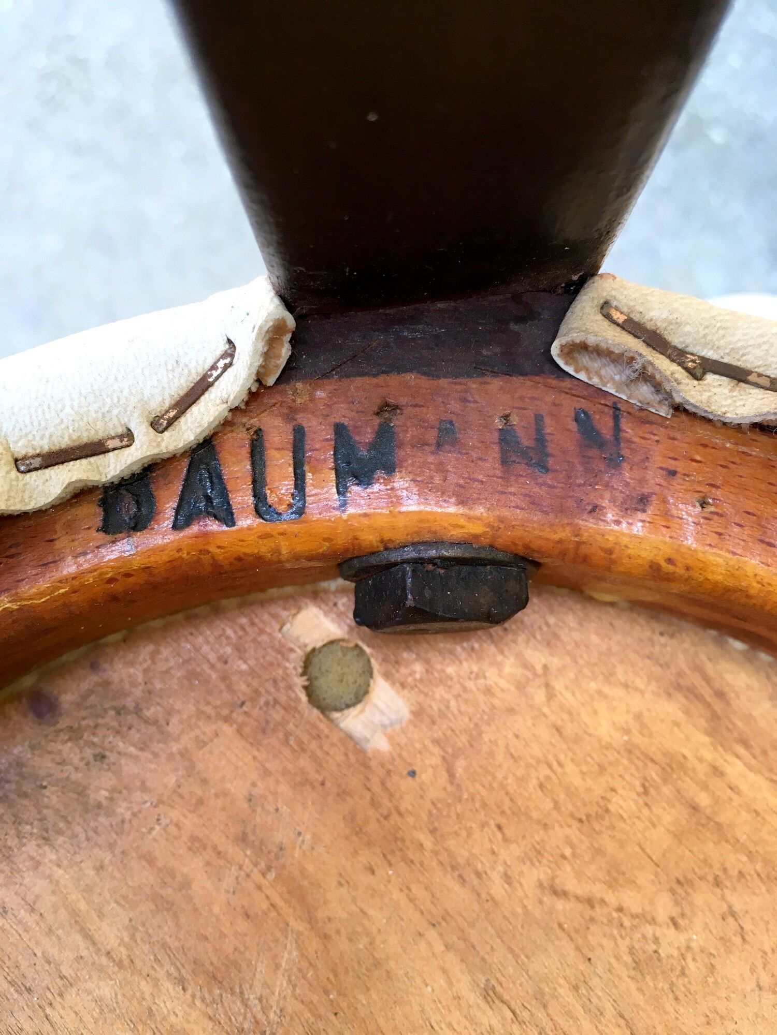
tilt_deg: -82.6
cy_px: 518
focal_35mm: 29
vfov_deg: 61.7
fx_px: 868
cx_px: 388
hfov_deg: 48.2
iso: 25
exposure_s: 1/33
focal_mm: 4.15
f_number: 2.2
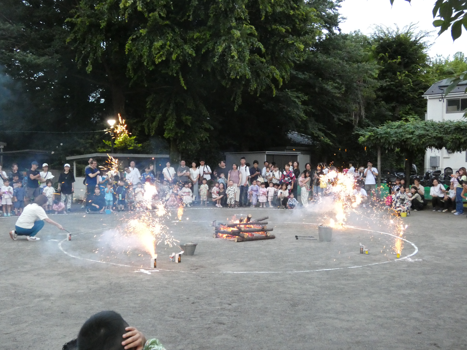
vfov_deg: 36.8
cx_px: 234
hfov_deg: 47.9
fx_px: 526
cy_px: 175
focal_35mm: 39
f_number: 3.6
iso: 1600
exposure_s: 1/80
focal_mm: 7.1
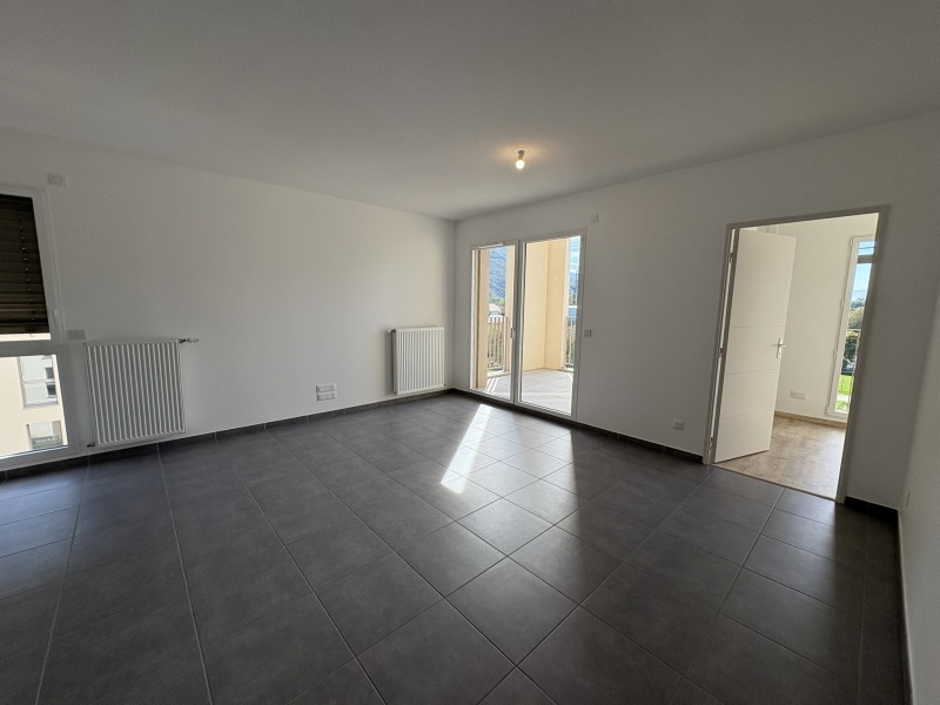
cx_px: 470
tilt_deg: -6.7
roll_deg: -0.4
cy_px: 352
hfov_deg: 102.1
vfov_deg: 85.7
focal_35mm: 14
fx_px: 380
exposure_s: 1/264
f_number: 2.2
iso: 50
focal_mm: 2.22
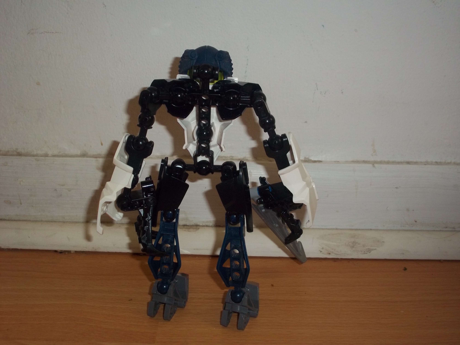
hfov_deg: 41.2
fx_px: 611
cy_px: 172
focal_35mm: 46
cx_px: 230
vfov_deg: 31.5
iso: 160
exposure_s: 1/40
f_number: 3.5
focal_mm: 8.2
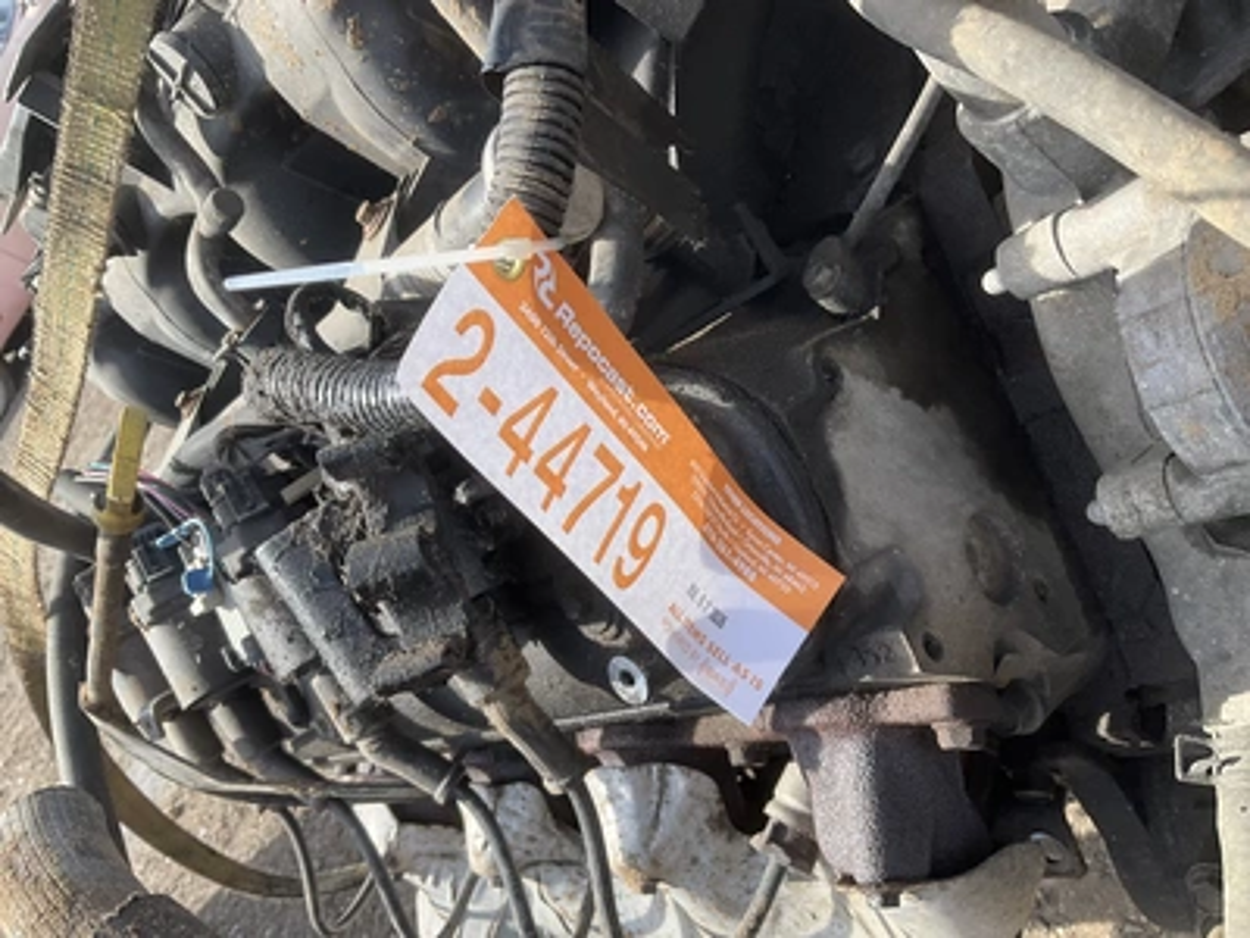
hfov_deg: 61.7
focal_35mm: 29
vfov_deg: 48.2
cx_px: 625
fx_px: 1047
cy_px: 469
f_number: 1.8
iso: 25
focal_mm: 3
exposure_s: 1/469
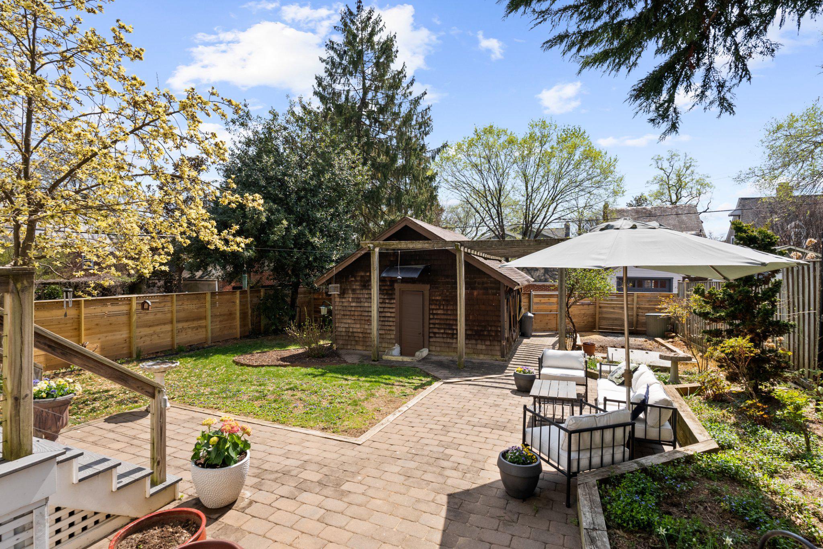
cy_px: 274
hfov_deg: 91.6
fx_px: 400
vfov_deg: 68.9
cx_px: 412
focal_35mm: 18
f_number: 9
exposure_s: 1/250
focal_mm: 17.5
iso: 200
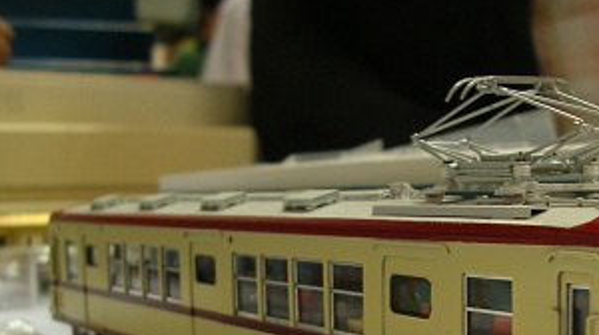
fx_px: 1000
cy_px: 330
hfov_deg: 33.1
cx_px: 396
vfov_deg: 18.6
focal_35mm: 63
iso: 50
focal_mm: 5.8
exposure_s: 1/8.7
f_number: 2.8
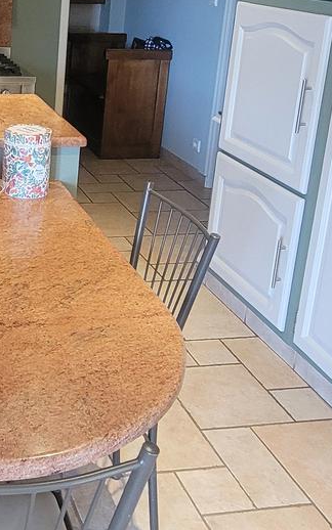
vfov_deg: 42.1
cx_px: -37
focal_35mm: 46
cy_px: 130
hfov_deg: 25.8
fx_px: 666
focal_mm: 2.2
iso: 400
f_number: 2.2
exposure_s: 1/60
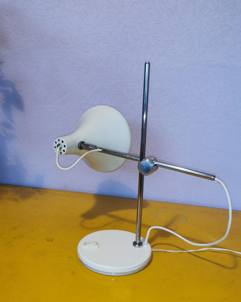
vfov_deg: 60.4
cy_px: 152
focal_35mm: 29
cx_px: 122
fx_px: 259
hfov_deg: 50.0
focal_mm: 5.58
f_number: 1.8
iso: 160
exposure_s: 1/50
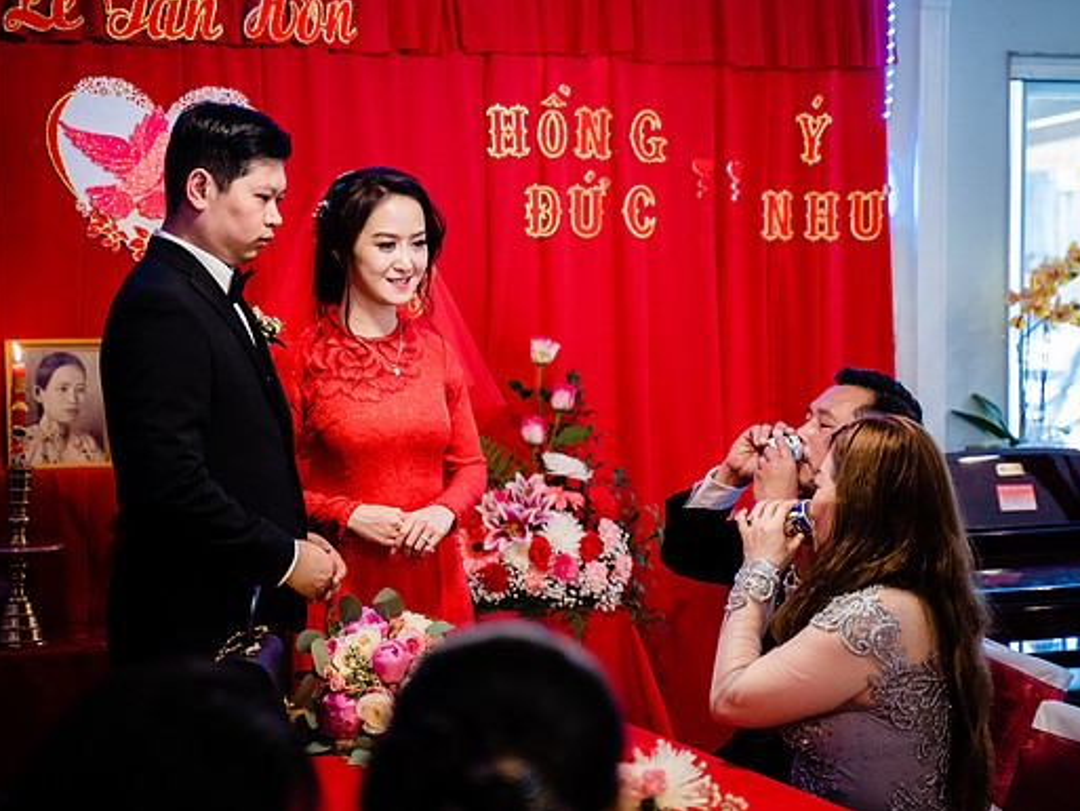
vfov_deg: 19.6
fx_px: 2341
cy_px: 406
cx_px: 535
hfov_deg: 26.0
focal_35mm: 75
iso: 2500
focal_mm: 69
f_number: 2.8
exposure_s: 1/125
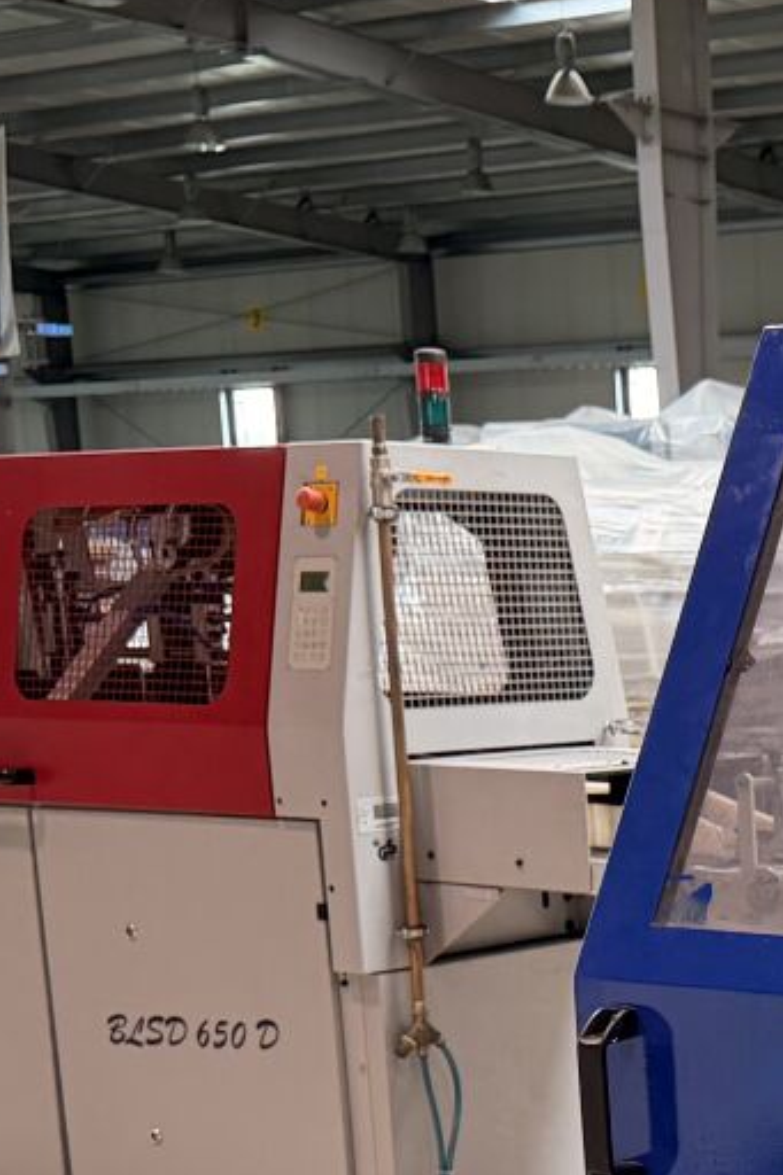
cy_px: 1196
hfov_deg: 16.3
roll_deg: +1.0
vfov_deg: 24.7
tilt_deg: -13.5
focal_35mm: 78
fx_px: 2546
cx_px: 1102
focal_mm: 6.76
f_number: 1.78
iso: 160
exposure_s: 1/100
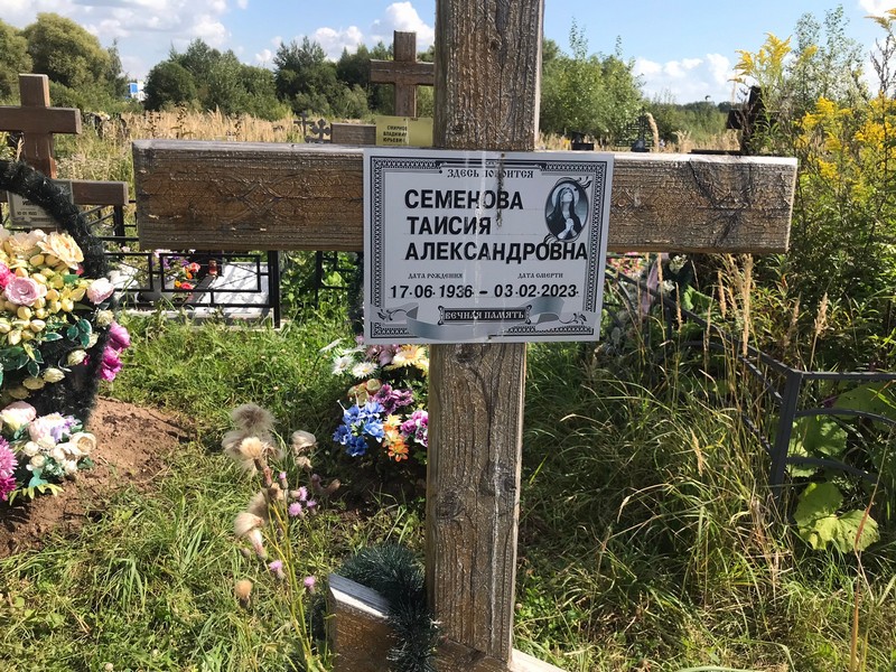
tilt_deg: -15.7
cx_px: 448
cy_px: 336
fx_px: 725
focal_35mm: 28
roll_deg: -0.9
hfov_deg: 63.4
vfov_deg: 49.7
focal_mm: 3.99
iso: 20
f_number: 1.8
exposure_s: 1/1520
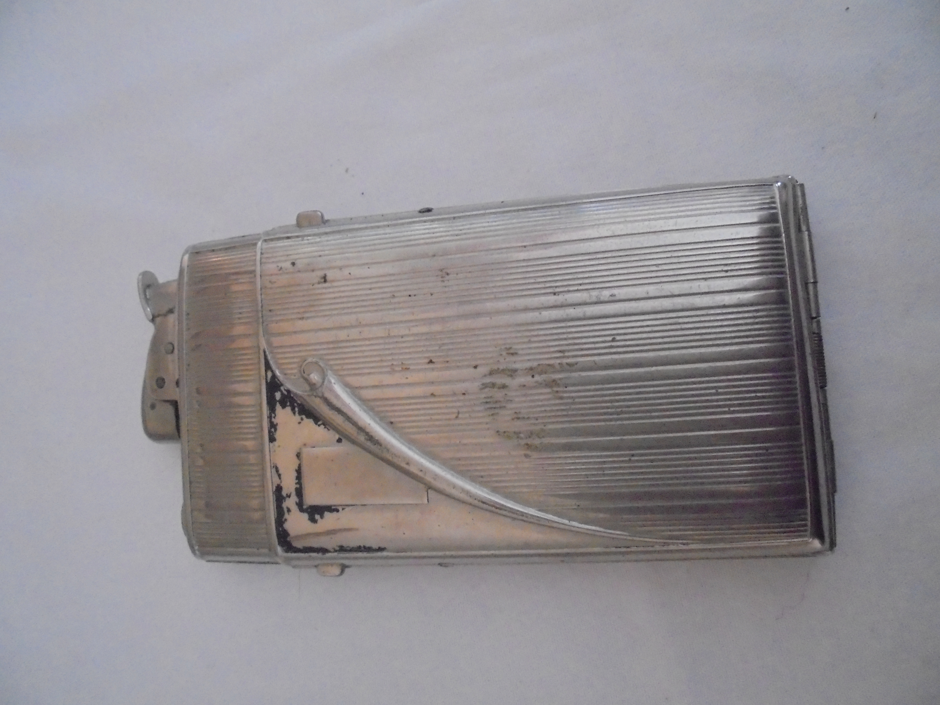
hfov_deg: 67.3
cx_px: 470
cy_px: 352
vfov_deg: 53.1
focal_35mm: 26
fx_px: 706
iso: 1000
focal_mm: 4.6
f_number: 3.5
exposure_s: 1/60
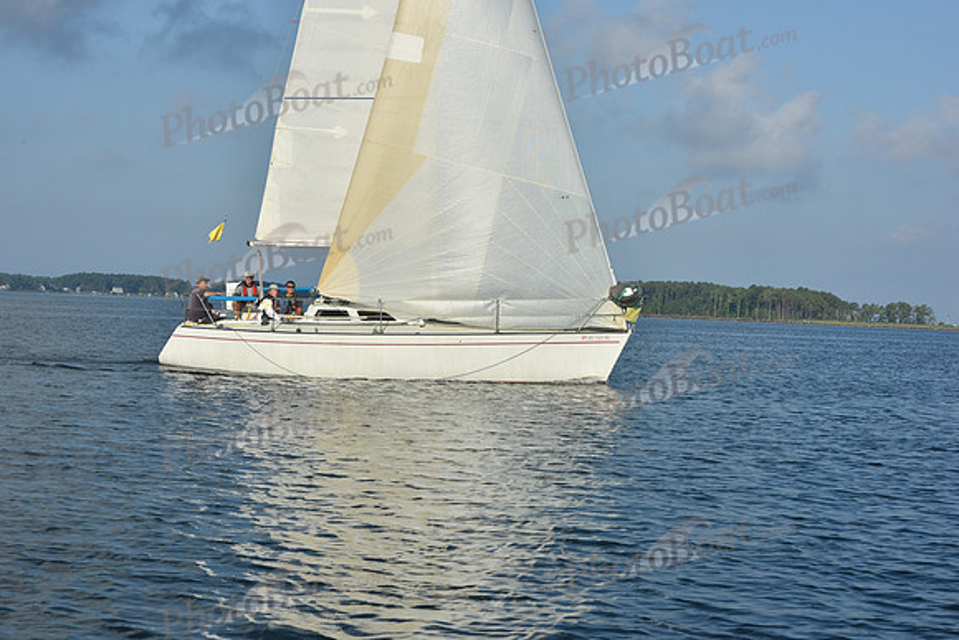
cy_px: 320
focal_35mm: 70
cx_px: 480
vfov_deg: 19.5
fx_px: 1865
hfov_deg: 28.8
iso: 320
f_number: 11
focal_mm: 70
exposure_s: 1/800
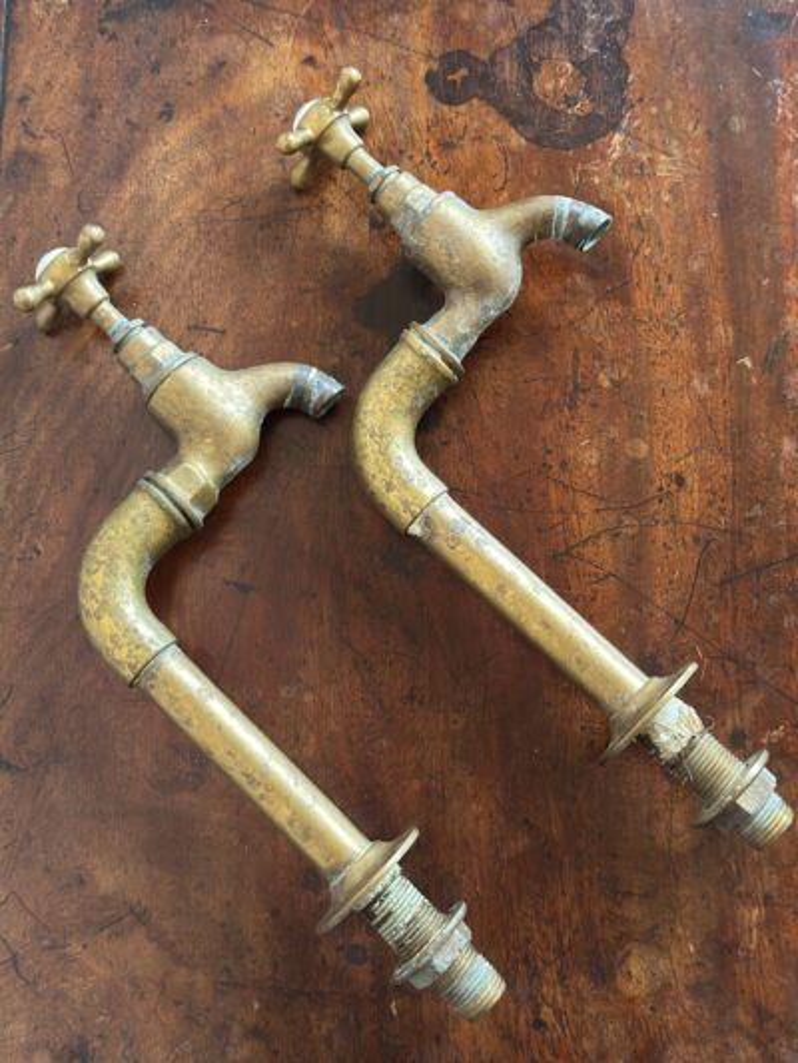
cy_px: 532
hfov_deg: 31.5
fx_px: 1413
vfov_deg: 41.2
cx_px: 399
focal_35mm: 46
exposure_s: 1/56
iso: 400
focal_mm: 6.76
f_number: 1.78
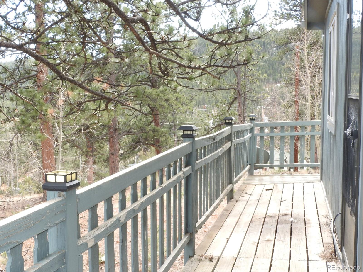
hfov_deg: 42.1
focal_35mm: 45
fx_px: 472
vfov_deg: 32.2
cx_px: 182
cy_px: 136
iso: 140
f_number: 8
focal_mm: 8.1
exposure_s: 1/40
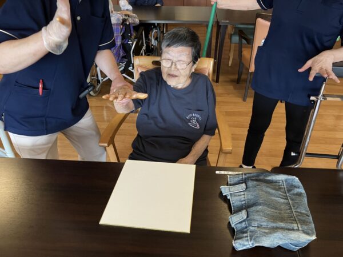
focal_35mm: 28
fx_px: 277
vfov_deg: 49.7
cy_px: 128
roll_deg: +0.3
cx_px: 172
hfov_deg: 63.4
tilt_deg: -30.8
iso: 80
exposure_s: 1/60
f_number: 1.8
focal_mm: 3.99
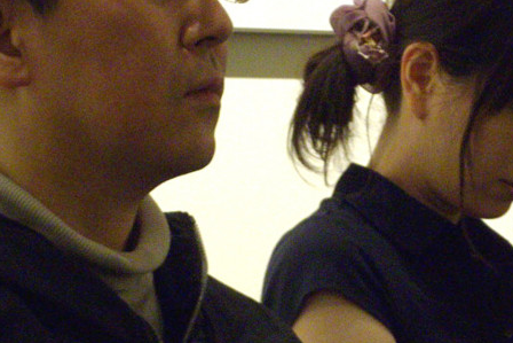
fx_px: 3150
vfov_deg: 6.2
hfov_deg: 9.3
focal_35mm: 221
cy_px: 290
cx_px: 329
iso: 400
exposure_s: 1/15
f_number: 5.2
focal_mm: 18.6
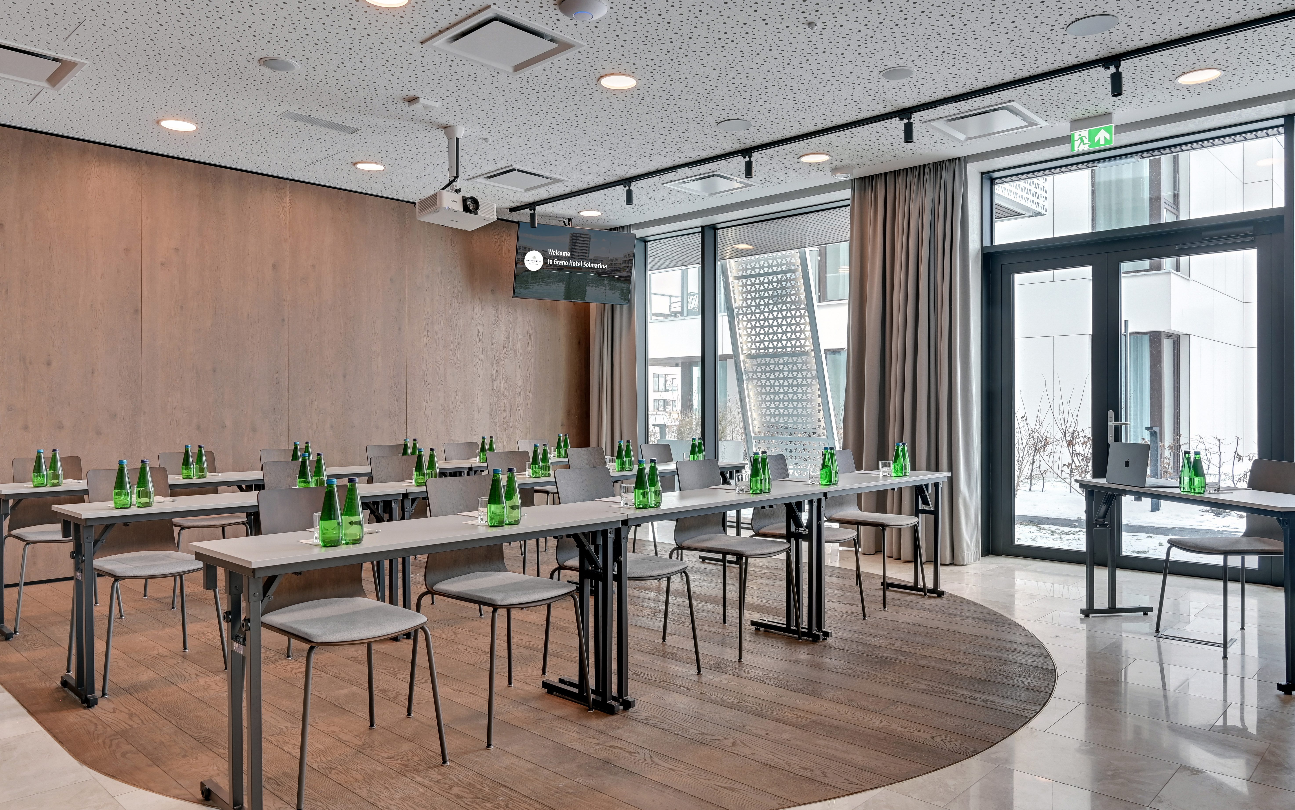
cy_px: 416
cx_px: 648
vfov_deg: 49.3
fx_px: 882
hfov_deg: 72.5
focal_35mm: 25
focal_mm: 24
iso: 640
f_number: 8
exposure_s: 1/8
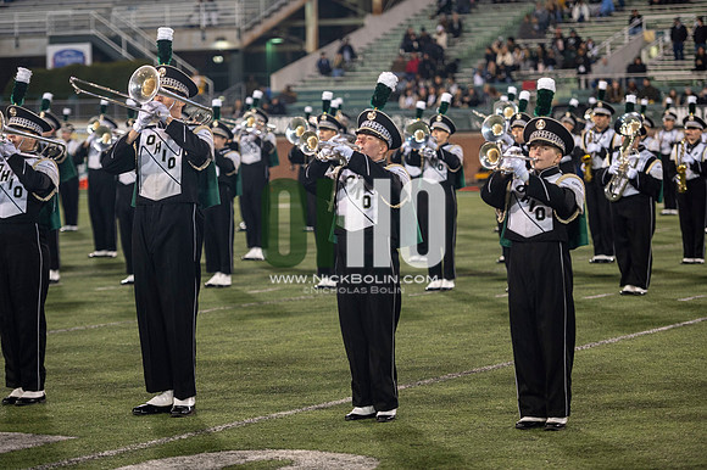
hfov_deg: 17.7
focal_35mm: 116
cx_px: 354
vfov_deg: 11.8
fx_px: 2277
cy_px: 235
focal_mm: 116
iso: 1000
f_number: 2.8
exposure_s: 1/500
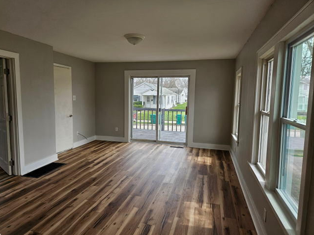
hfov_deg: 71.6
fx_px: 218
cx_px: 151
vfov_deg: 56.8
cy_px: 120
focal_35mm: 24
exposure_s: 1/417
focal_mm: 5.4
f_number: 1.8
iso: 40
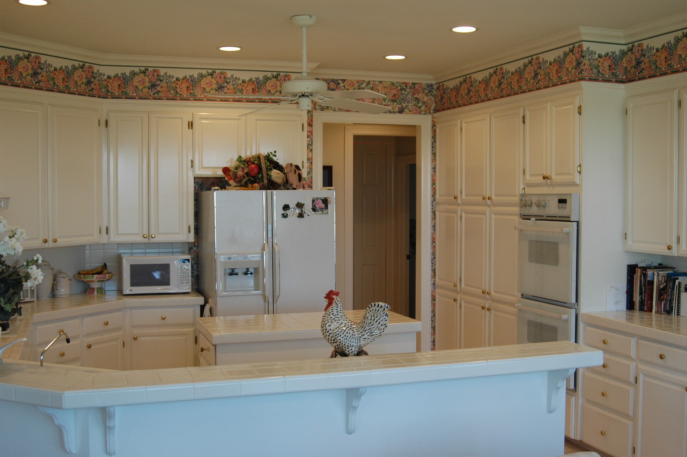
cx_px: 344
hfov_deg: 46.4
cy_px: 228
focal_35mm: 42
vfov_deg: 31.8
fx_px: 801
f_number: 5
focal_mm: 28
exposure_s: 1/100
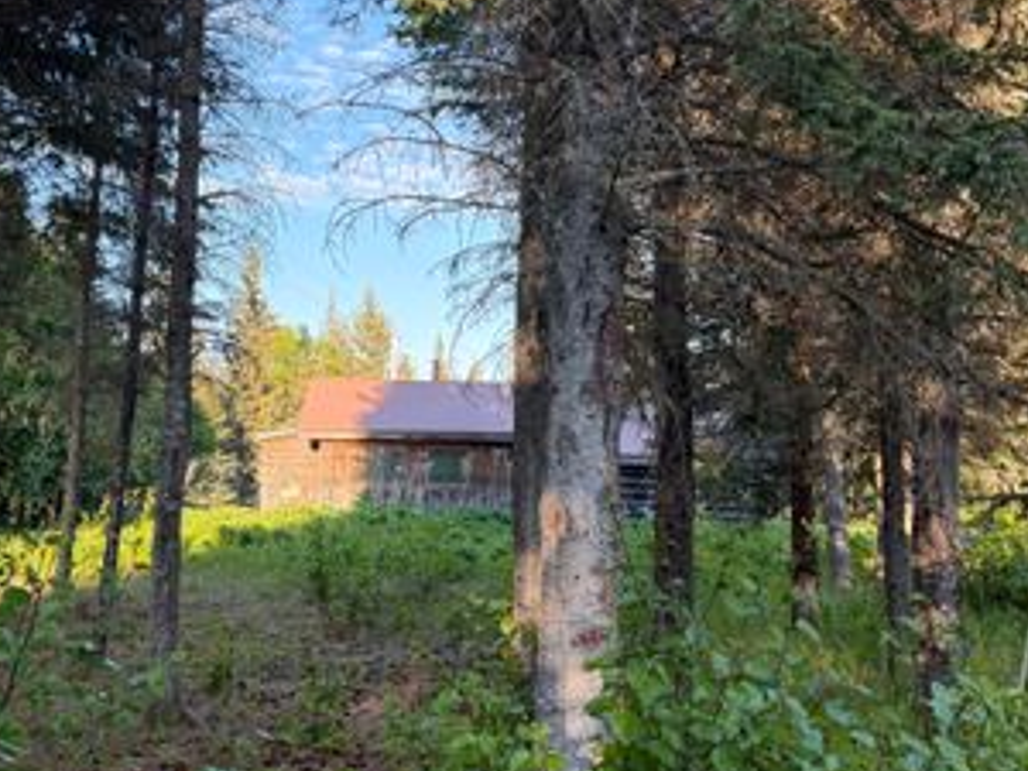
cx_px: 418
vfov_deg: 35.6
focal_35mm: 40
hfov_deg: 46.6
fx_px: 1188
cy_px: 259
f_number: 1.78
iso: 100
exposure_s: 1/387
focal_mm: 6.76
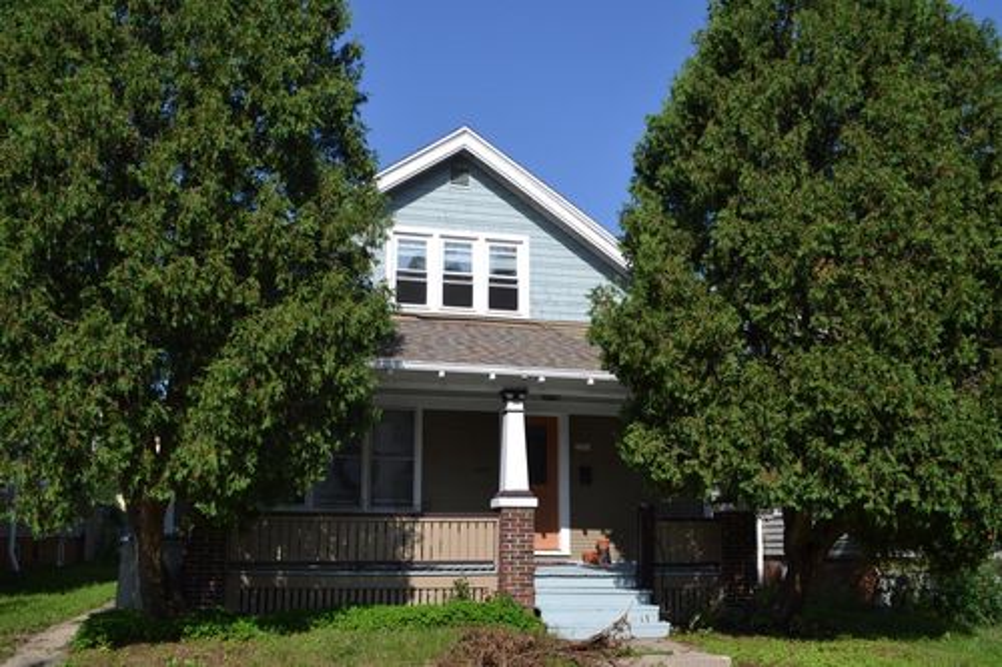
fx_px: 918
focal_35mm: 33
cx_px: 501
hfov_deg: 57.2
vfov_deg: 39.9
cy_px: 334
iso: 100
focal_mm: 22
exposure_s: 1/250
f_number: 8
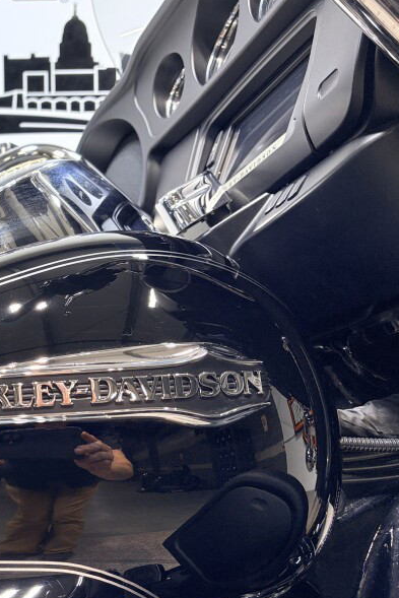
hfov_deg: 24.1
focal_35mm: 49
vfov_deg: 40.3
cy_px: 321
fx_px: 814
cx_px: -123
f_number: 1.6
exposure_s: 1/120
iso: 50
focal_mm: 5.96
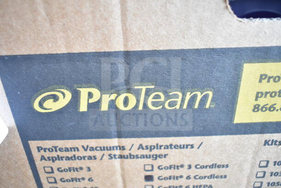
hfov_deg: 57.2
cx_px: 140
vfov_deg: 40.0
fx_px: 258
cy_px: 94
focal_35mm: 33
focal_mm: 22
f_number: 4
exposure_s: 1/60
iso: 1600
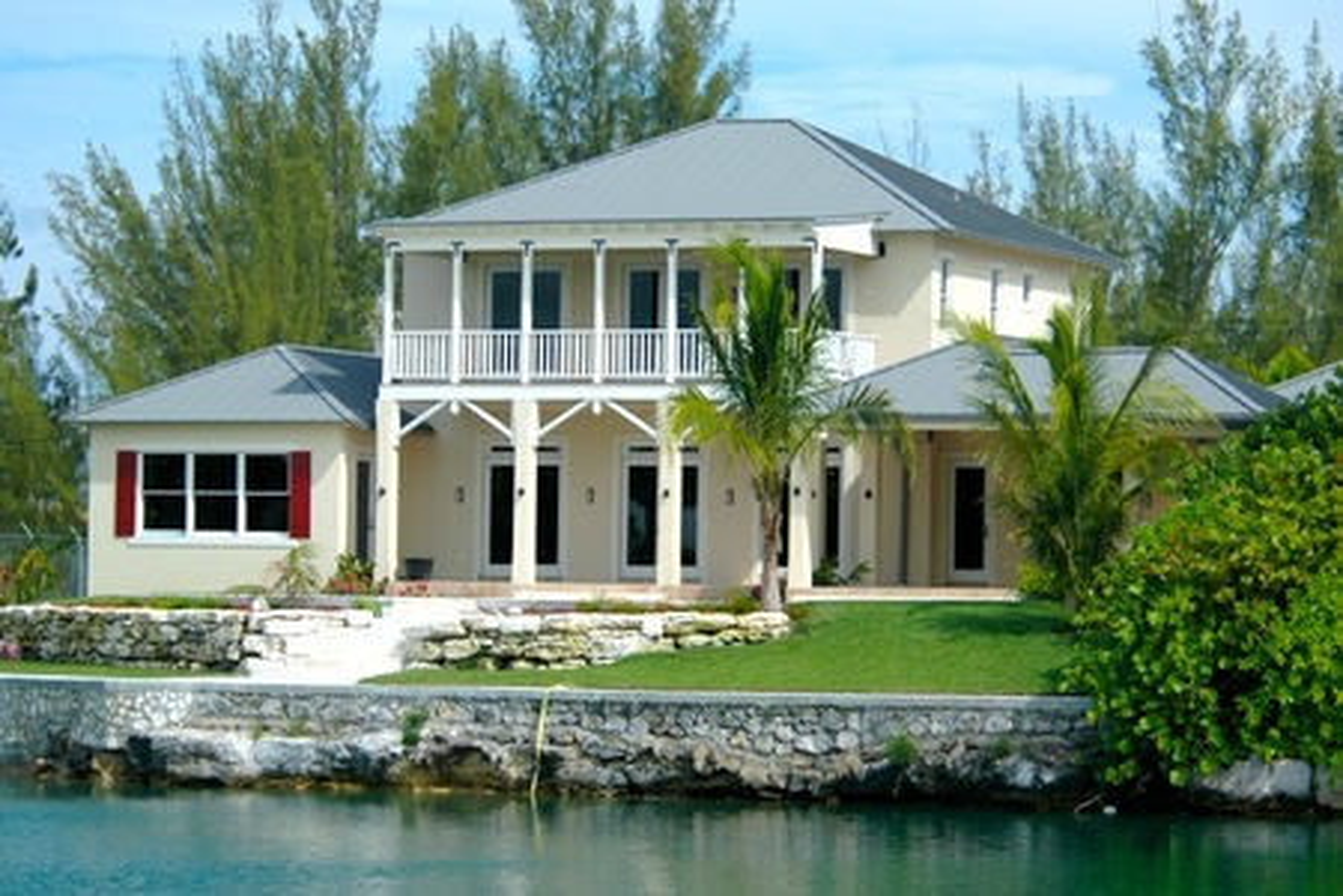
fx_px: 5595
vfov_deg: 9.1
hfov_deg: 13.7
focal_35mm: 150
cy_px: 448
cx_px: 672
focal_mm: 100
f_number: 5
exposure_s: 1/400
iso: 200
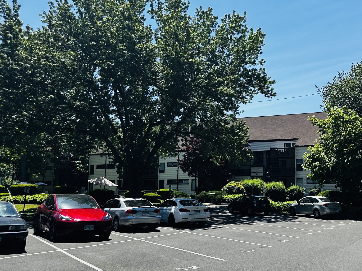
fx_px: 408
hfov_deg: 46.3
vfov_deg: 36.8
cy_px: 142
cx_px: 266
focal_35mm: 39
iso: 80
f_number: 1.78
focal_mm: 6.86
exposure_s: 1/3597
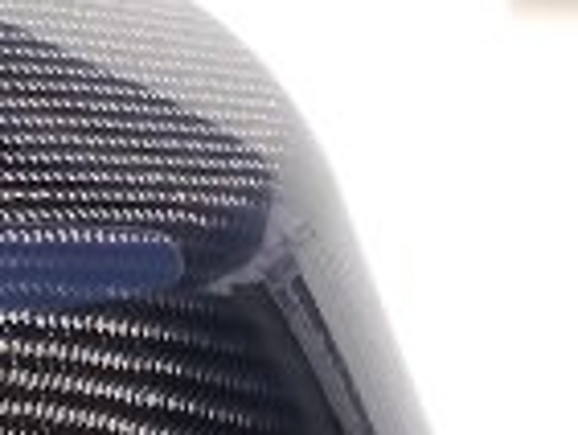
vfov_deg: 2.3
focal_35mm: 656
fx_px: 10963
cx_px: -207
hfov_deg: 3.0
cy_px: 517
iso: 160
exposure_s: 1/400
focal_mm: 67
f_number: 6.3
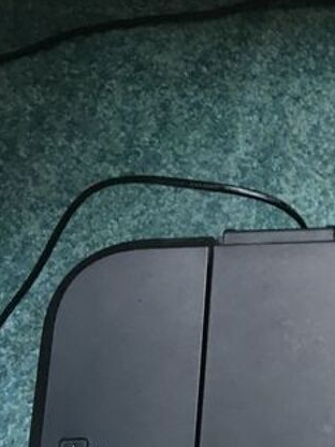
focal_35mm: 93
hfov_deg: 14.6
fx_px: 1200
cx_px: 534
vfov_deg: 20.3
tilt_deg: -74.9
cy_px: 458
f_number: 2.2
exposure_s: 1/33
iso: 100
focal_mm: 4.15
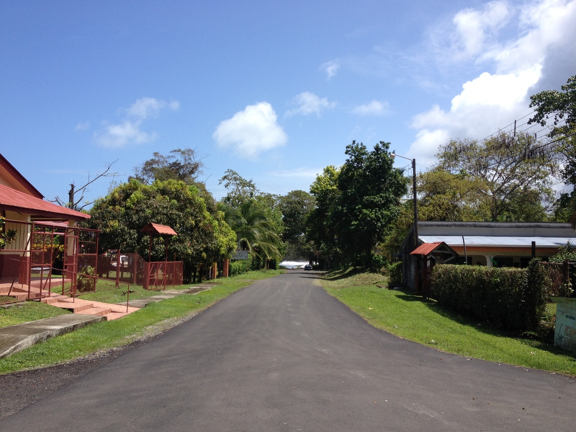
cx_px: 288
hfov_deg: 52.6
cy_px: 216
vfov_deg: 40.7
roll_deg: -0.6
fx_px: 582
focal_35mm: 35
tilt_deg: +1.1
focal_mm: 4.28
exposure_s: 1/1577
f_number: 2.4
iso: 50
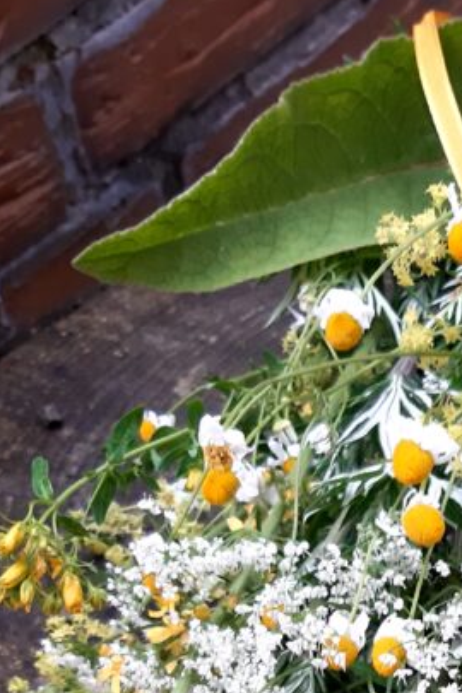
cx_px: 530
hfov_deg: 18.3
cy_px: 806
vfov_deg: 25.8
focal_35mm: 71
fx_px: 1367
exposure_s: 1/50
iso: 125
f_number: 1.7
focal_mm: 3.93
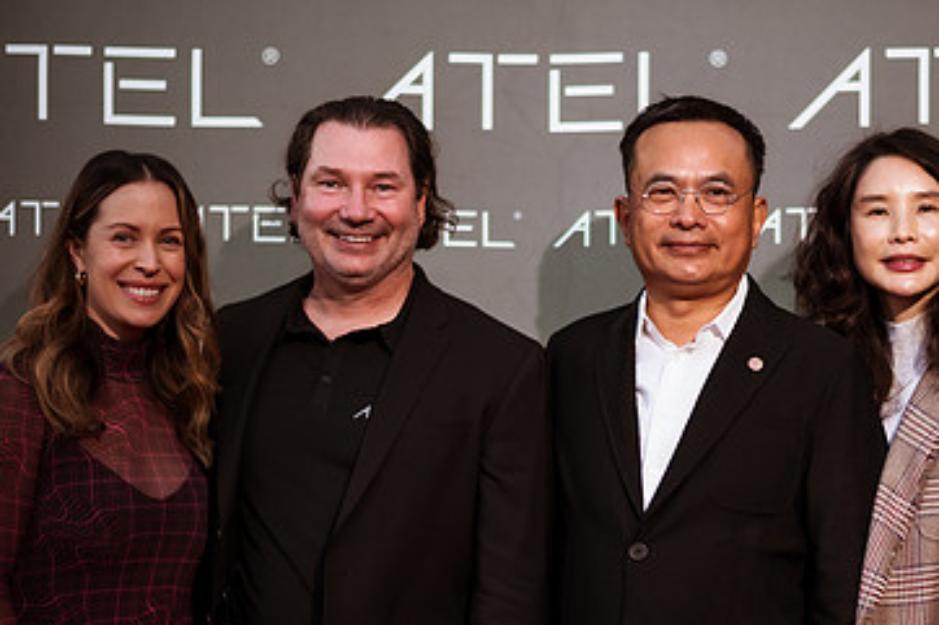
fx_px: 2425
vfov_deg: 14.6
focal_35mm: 93
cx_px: 602
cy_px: 497
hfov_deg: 21.9
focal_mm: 58
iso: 800
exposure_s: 1/2000
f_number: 1.4
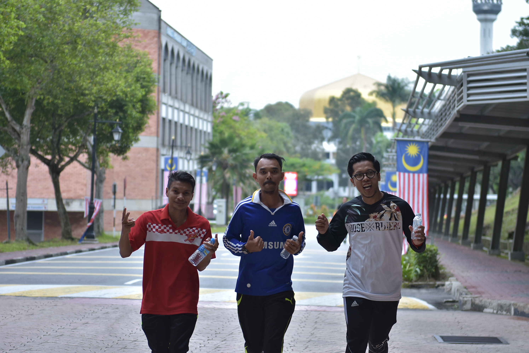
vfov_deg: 13.1
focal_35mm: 105
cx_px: 264
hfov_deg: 19.4
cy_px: 176
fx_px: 1544
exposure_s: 1/320
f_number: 2.8
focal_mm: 70
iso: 125
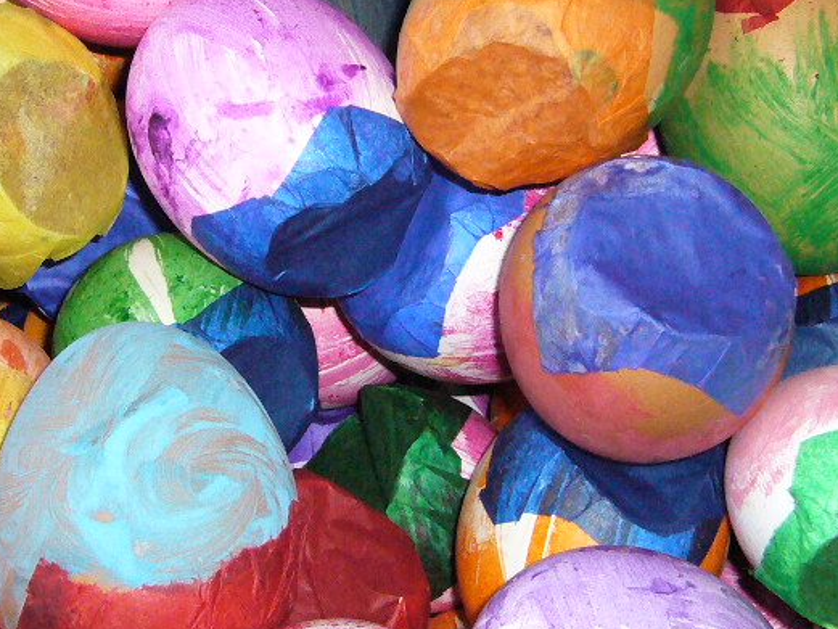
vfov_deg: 17.1
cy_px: 225
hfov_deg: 22.7
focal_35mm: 86
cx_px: 330
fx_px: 2082
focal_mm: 5.8
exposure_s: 1/60
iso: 400
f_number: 2.8
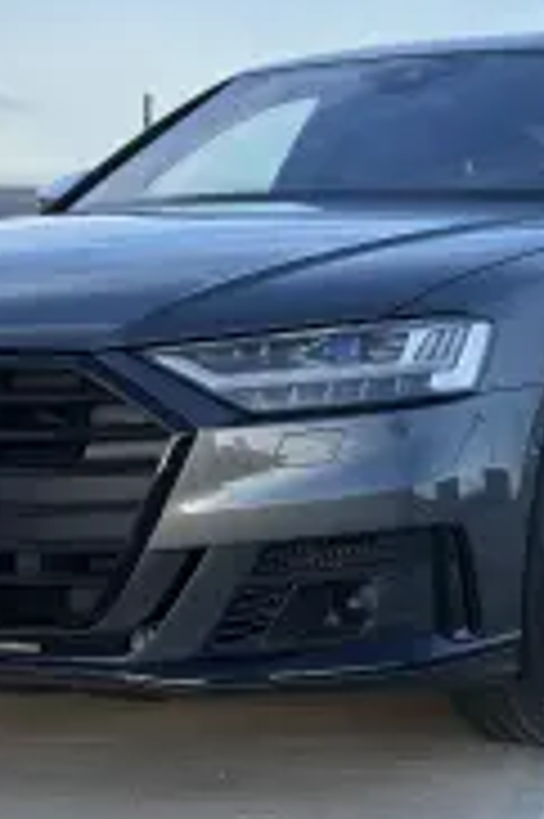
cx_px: 324
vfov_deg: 20.6
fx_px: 2248
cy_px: 315
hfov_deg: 13.8
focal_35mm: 99
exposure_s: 1/1642
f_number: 1.78
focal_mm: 6.76
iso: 100
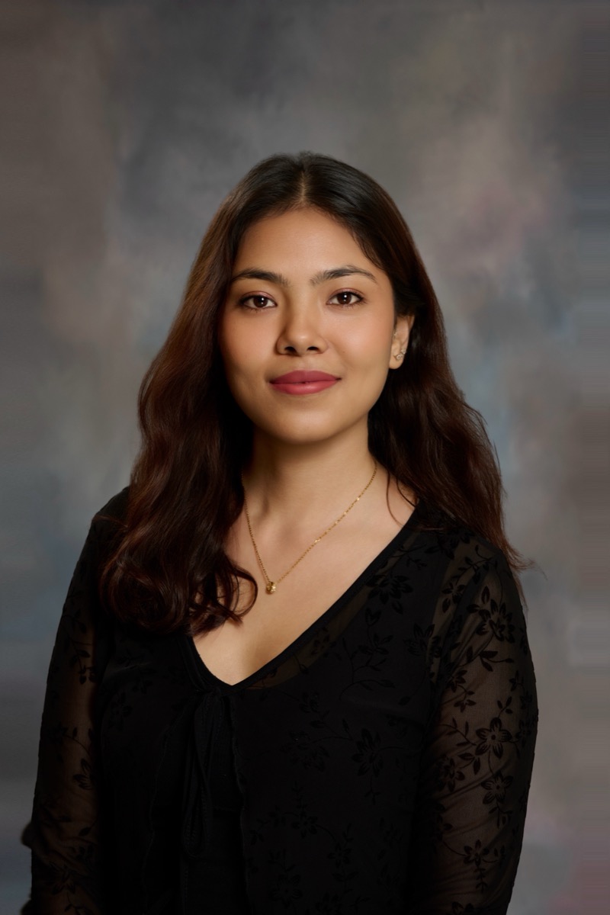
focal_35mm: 85
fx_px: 2160
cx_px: 305
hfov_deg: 16.1
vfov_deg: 23.9
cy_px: 458
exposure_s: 1/60
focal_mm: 85
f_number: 9
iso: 200
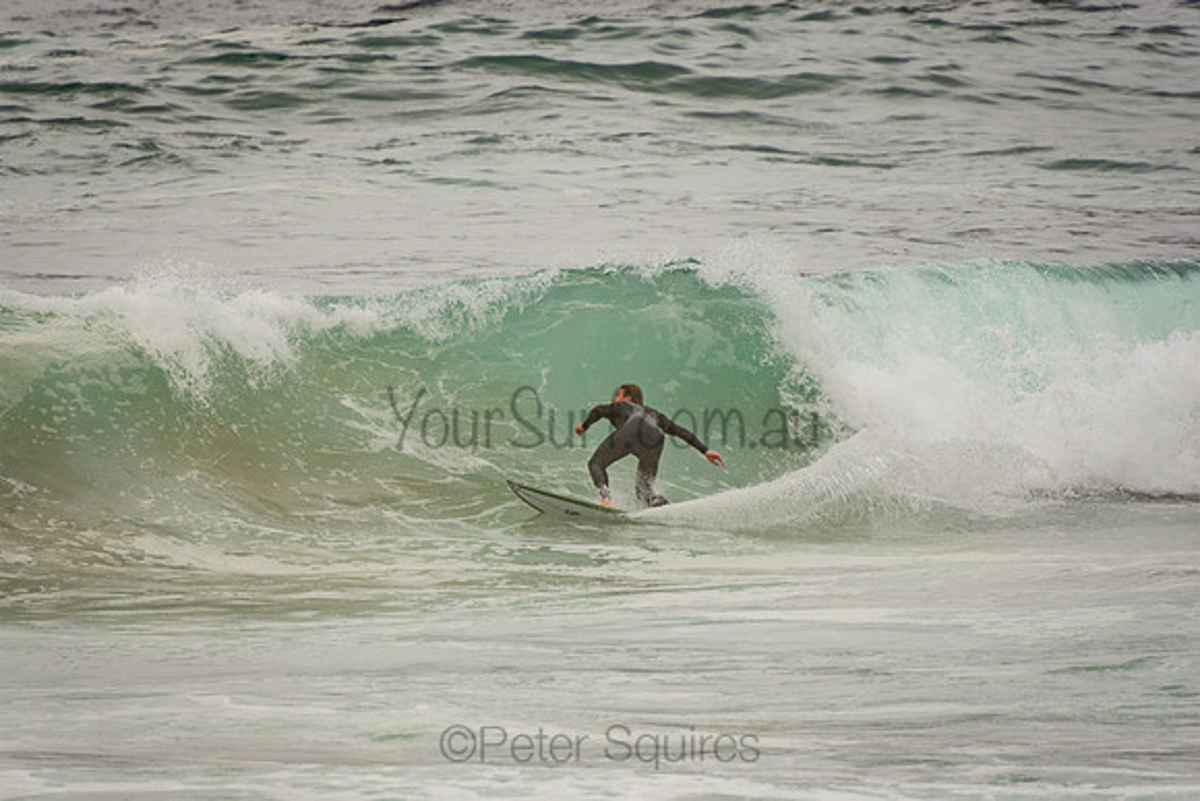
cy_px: 400
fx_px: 20004
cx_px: 600
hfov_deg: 3.4
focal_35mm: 600
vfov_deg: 2.3
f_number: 5.6
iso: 320
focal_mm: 400
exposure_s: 1/1250
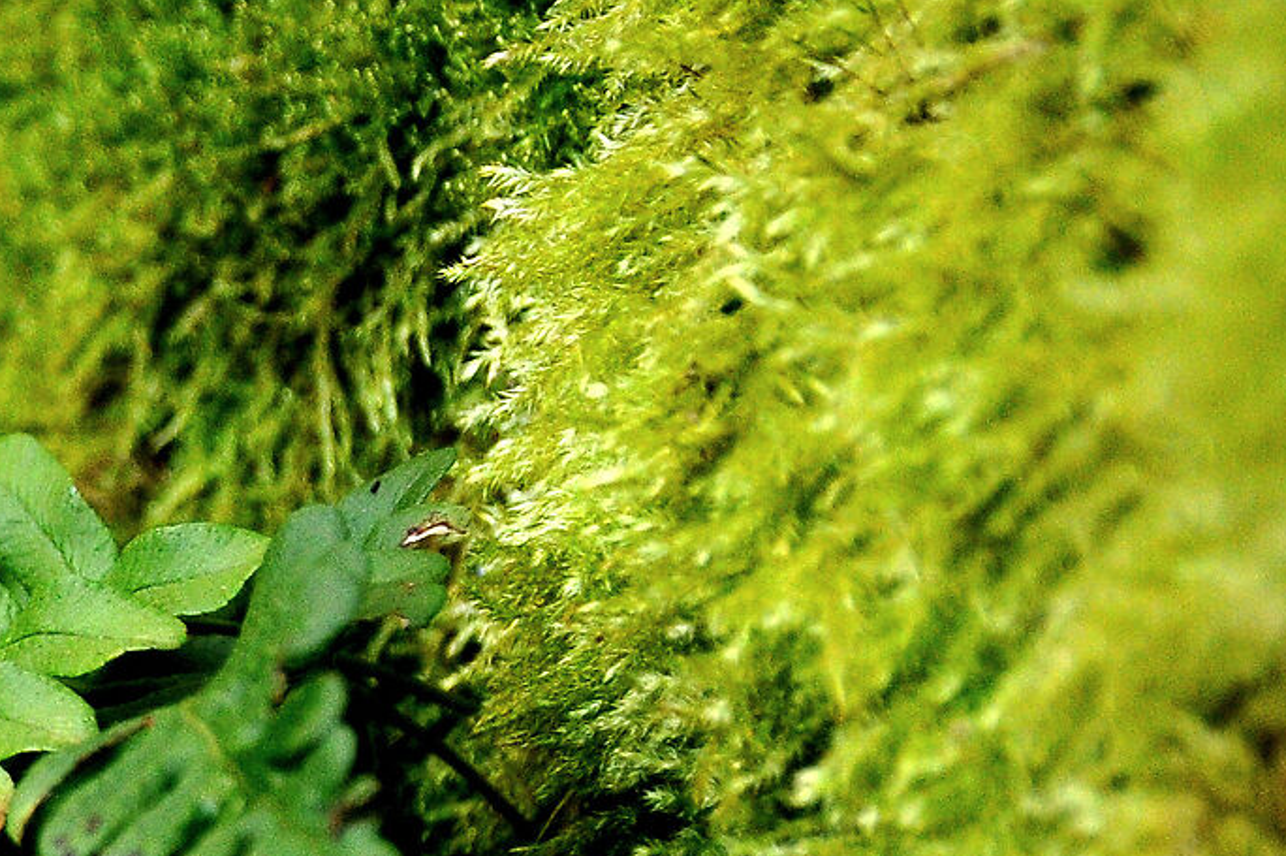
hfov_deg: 7.6
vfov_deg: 5.2
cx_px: -957
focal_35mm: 263
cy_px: 999
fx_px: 9388
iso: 1000
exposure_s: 1/50
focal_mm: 50
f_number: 3.5
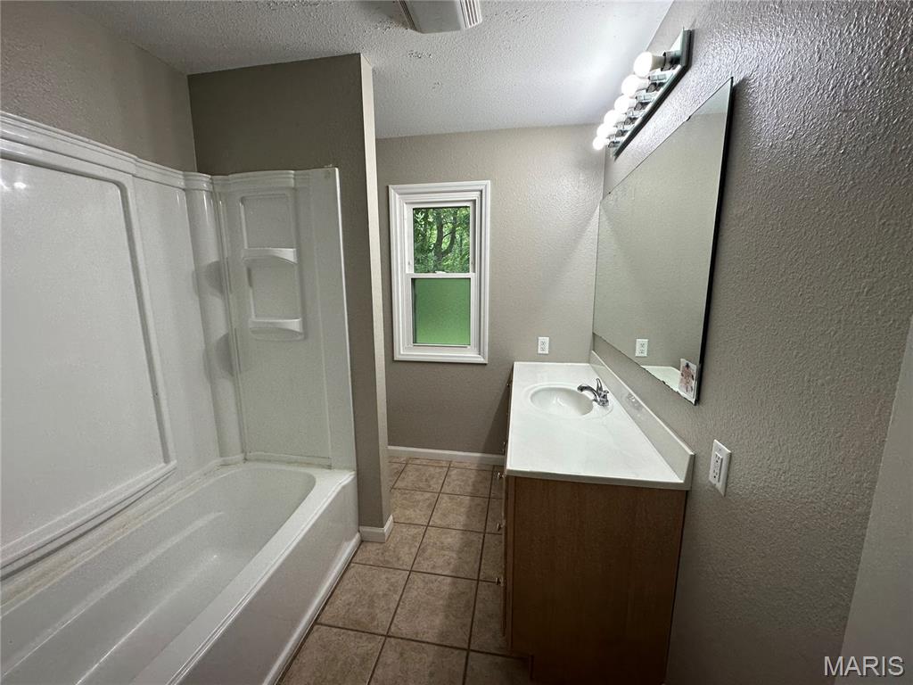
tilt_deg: -9.8
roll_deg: +0.2
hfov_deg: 102.1
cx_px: 456
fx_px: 369
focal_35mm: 14
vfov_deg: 85.7
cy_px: 342
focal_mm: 2.22
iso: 80
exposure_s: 1/120
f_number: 2.2
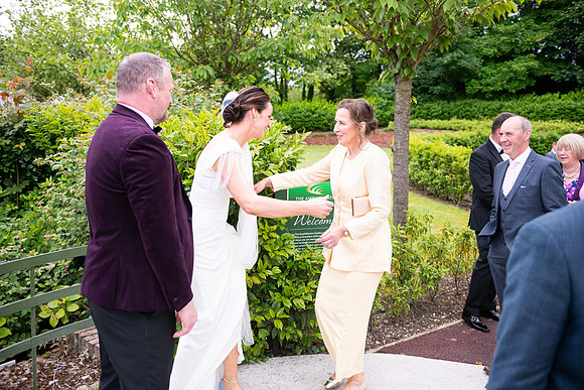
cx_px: 292
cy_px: 195
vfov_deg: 41.1
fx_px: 519
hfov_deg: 58.7
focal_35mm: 32
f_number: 3.5
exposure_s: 1/1000
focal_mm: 32
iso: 250
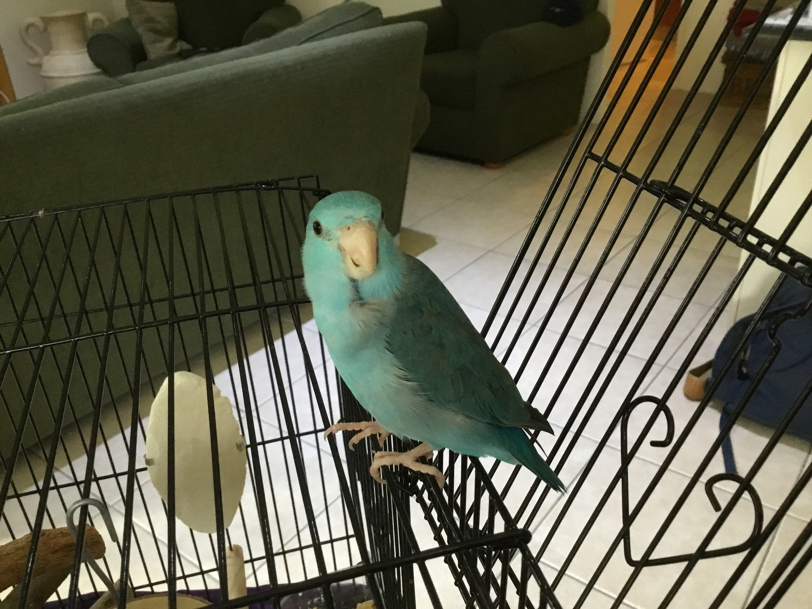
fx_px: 727
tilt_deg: -28.9
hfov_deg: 58.4
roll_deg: +1.9
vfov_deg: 45.4
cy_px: 304
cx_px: 406
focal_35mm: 31
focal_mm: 3.3
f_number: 2.4
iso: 200
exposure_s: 1/17
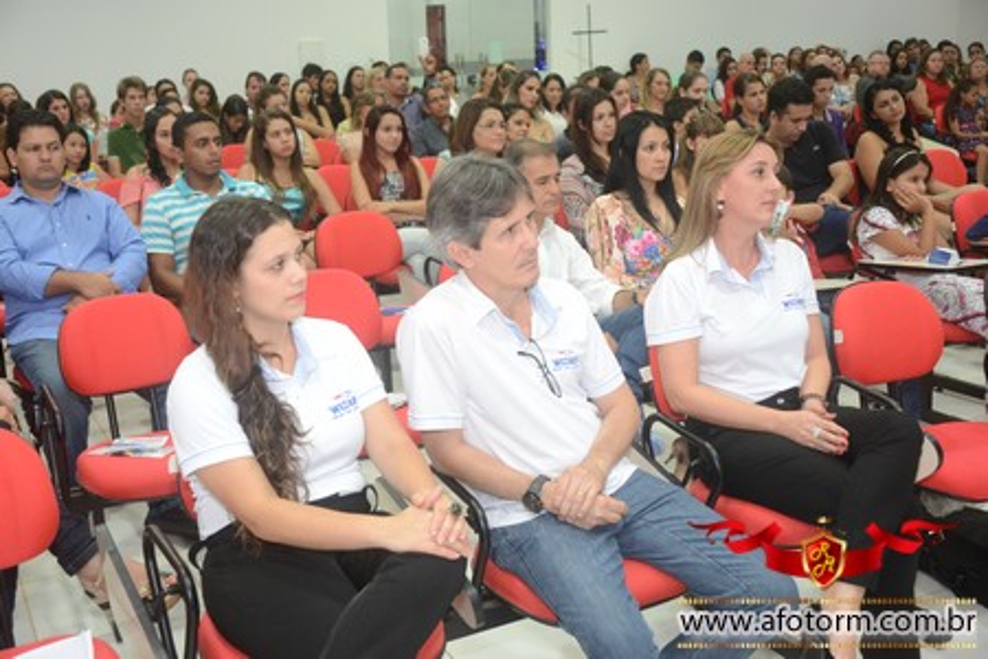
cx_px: 494
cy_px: 330
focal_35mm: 42
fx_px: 1153
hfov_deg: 46.4
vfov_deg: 31.9
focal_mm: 28
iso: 1600
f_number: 4
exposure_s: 1/80
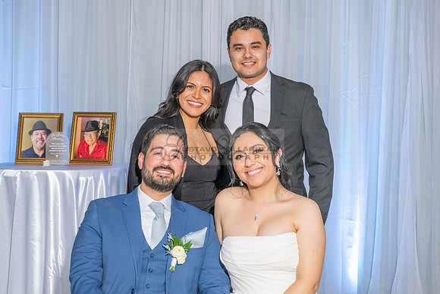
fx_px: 828
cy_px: 142
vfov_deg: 20.1
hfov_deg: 29.7
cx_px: 233
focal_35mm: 68
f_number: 5.6
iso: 800
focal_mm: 64
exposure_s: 1/160
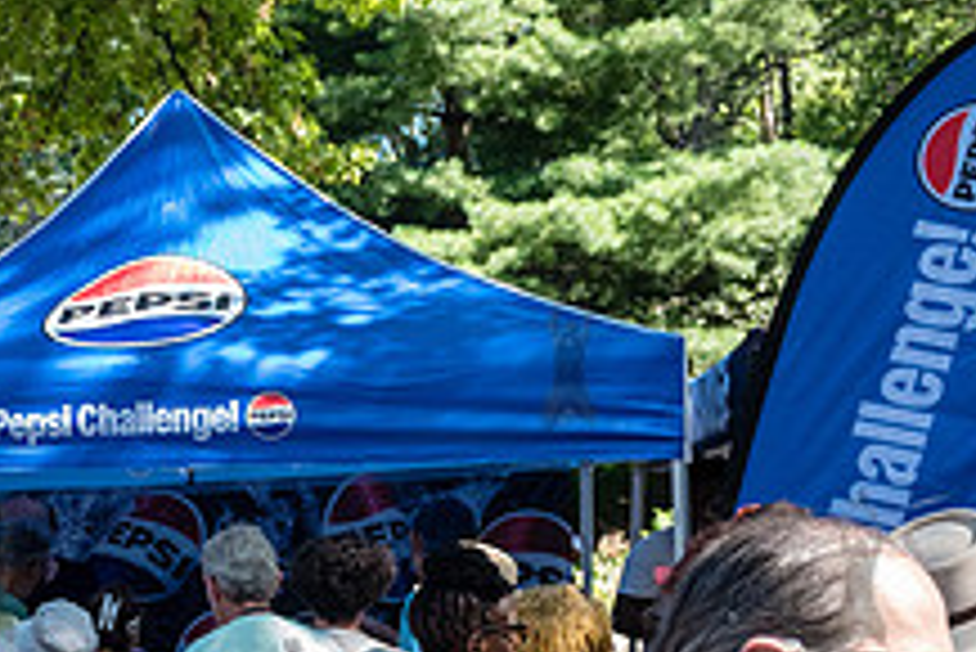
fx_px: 1872
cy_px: 564
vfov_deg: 19.5
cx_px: -13
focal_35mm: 69
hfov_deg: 27.4
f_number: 3.5
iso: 2000
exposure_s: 1/1250
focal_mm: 24
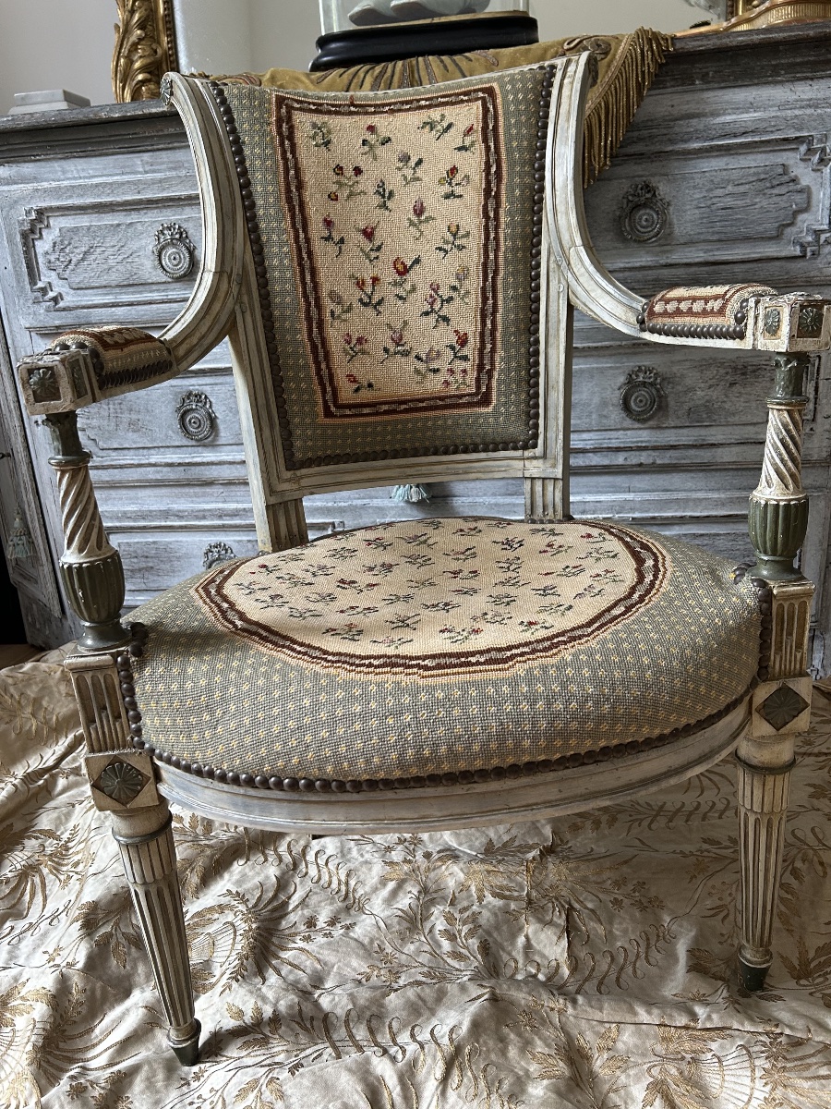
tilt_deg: -18.5
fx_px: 832
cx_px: 416
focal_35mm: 26
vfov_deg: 67.3
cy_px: 554
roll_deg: +4.2
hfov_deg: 53.1
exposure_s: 1/79
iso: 125
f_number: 1.5
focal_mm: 5.7
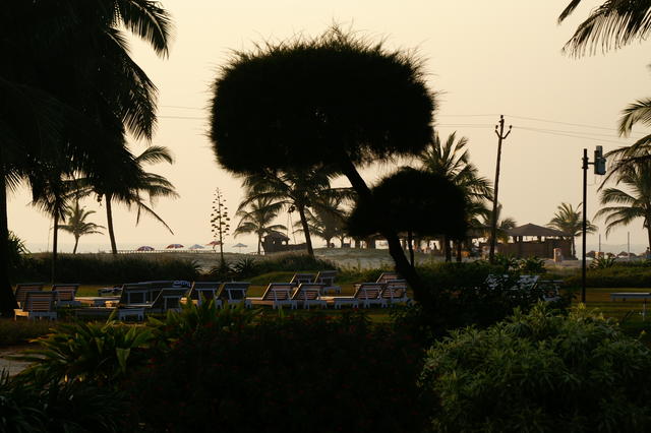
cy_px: 216
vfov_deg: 9.1
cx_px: 326
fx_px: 2711
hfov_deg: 13.7
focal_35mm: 150
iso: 200
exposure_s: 1/125
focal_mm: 100
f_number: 13
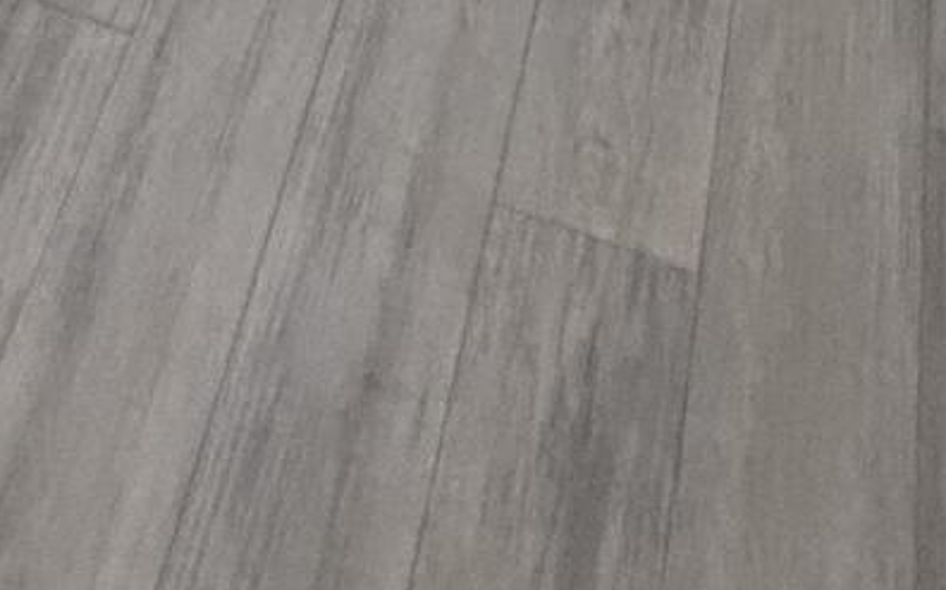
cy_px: -1663
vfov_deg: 8.7
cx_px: 377
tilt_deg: -7.7
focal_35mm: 75
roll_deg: +1.7
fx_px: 1933
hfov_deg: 27.4
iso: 400
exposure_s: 1/120
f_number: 2.2
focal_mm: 2.22
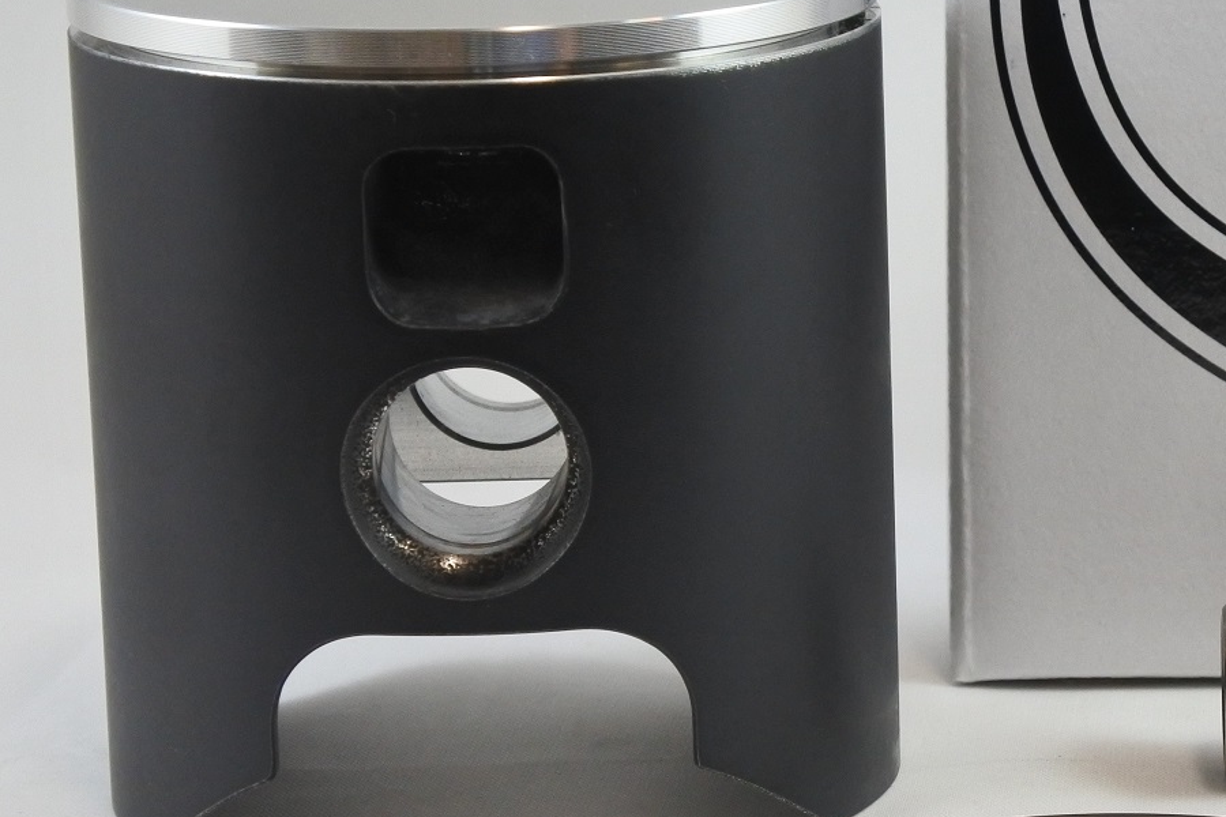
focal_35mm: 126
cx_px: 1016
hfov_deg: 16.1
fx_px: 4291
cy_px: 418
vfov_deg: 10.9
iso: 640
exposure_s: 1/125
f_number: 5
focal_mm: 22.7
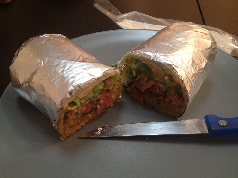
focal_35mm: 35
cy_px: 89
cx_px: 119
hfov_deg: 52.6
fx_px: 241
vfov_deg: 40.7
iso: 125
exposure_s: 1/20
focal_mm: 4.28
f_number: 2.4
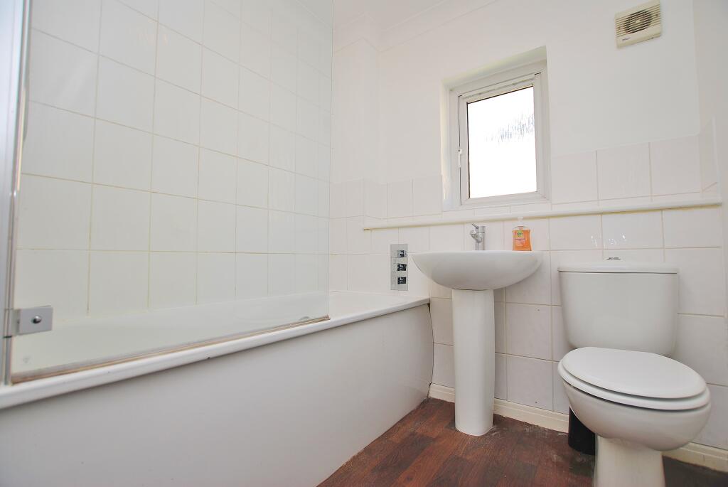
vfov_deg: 77.5
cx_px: 364
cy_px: 244
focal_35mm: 15
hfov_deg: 100.3
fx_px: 304
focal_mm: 10
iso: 100
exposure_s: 1/60
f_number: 4
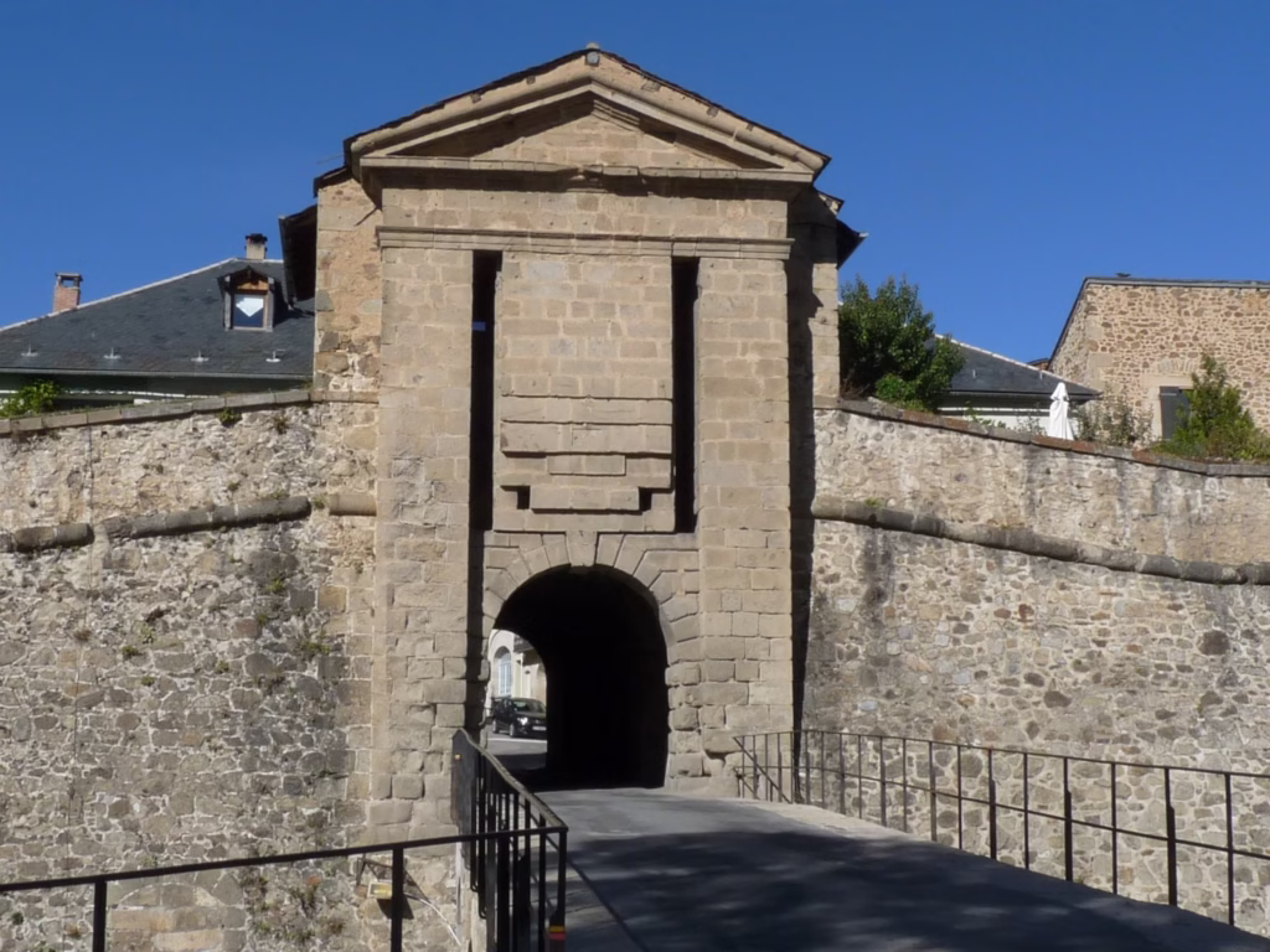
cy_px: 476
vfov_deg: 30.3
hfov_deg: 39.7
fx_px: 1761
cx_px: 635
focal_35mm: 48
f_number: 6.3
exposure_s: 1/500
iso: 100
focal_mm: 4.8
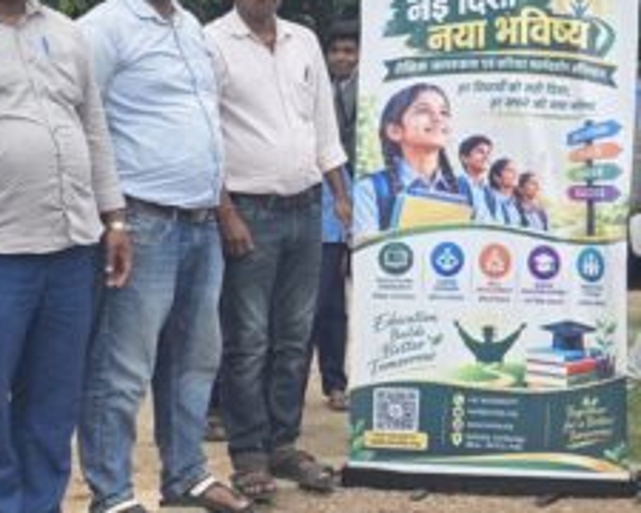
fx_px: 1935
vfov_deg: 15.1
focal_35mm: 102
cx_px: 732
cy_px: 197
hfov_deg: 18.0
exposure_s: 1/359
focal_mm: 6.3
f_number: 1.7
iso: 40
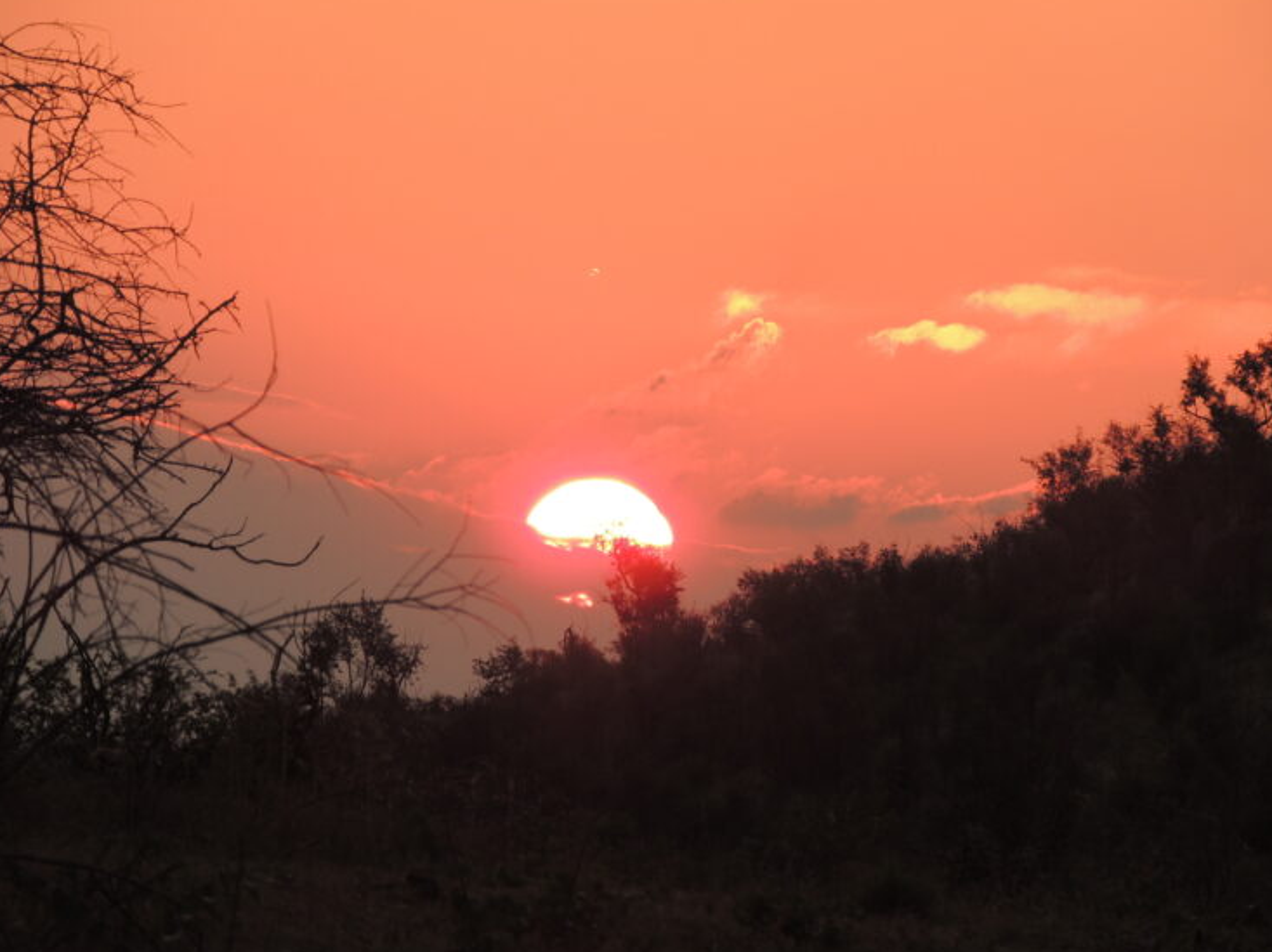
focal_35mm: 456
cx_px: 652
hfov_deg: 4.3
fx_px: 16748
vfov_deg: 3.3
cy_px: 461
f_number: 4.9
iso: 100
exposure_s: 1/250
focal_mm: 77.5
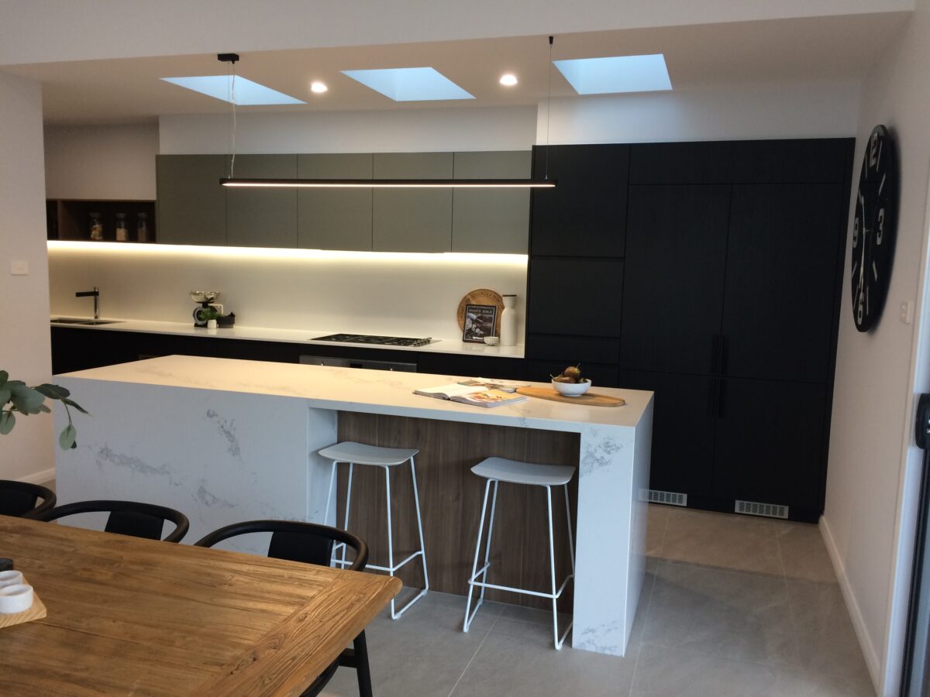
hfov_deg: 61.7
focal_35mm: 29
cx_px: 465
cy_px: 348
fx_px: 779
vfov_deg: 48.2
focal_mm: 4.15
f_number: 2.2
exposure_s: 1/33
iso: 40
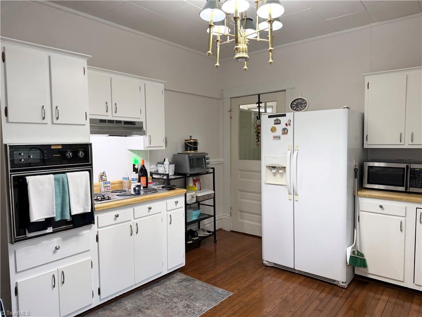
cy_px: 158
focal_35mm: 24
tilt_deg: -5.3
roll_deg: +1.0
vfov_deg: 56.8
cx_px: 211
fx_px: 293
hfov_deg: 71.6
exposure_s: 1/60
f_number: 1.78
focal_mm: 6.76
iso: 160
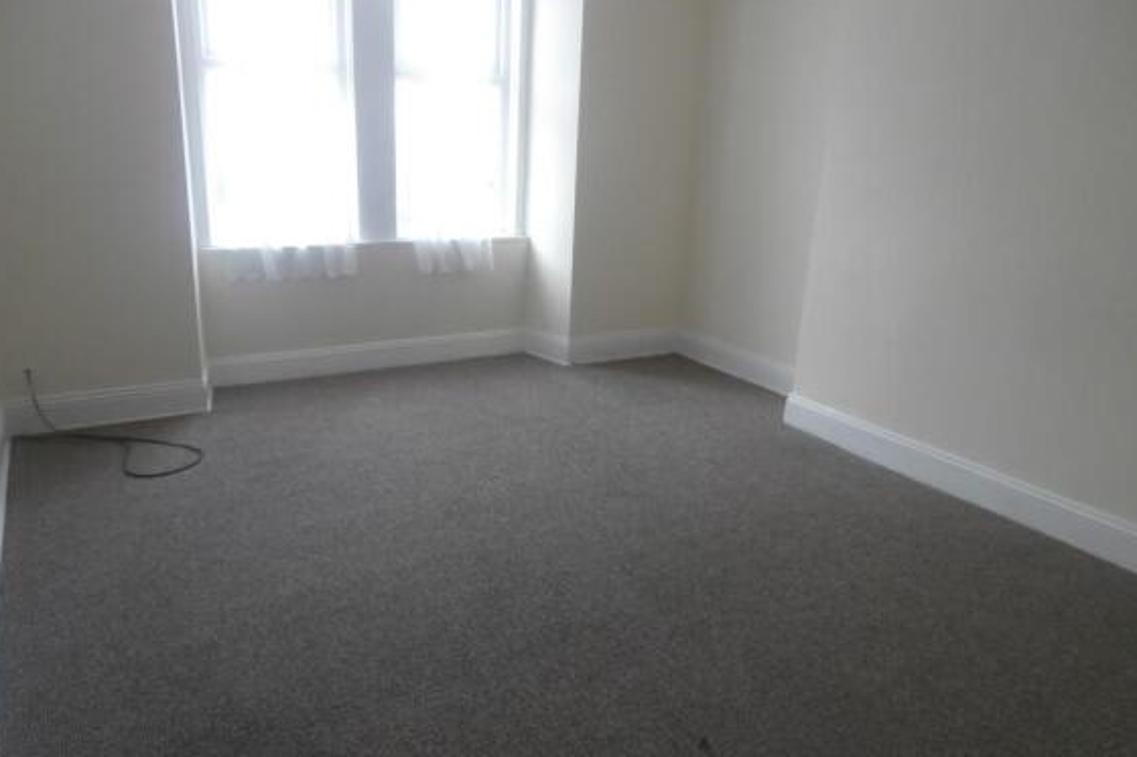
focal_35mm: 26
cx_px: 549
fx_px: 821
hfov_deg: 69.4
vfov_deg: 49.5
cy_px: 356
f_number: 3
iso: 160
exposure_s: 1/30
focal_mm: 4.2
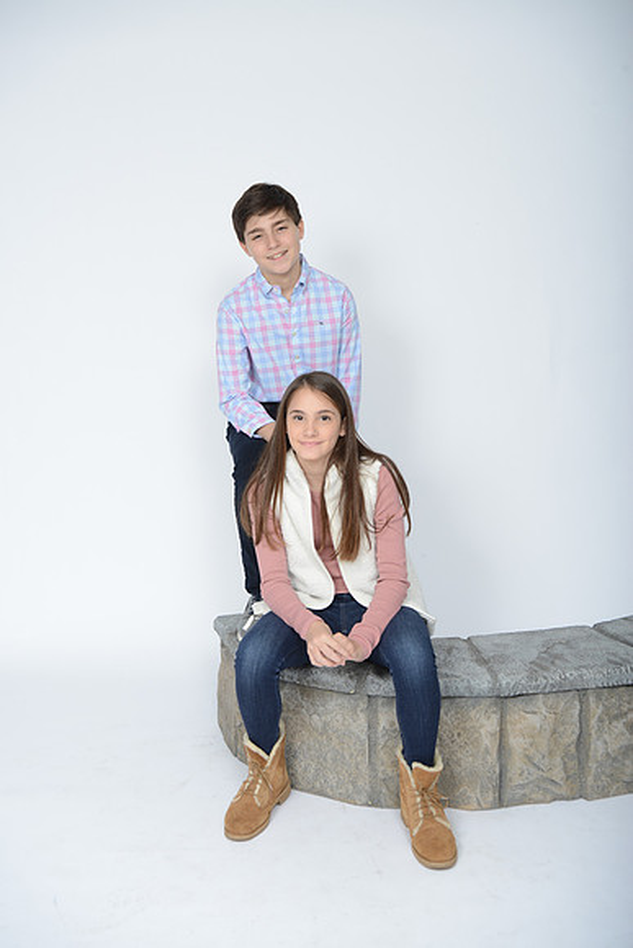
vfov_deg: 44.5
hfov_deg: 30.5
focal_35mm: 44
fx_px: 1160
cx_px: 316
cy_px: 474
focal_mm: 44
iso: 200
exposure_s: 1/250
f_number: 8
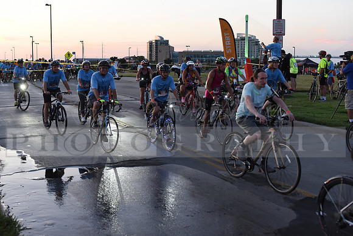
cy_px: 118
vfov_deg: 27.0
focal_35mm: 50
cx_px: 176
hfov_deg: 39.6
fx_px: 490
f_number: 3.2
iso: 2500
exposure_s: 1/400
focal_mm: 50
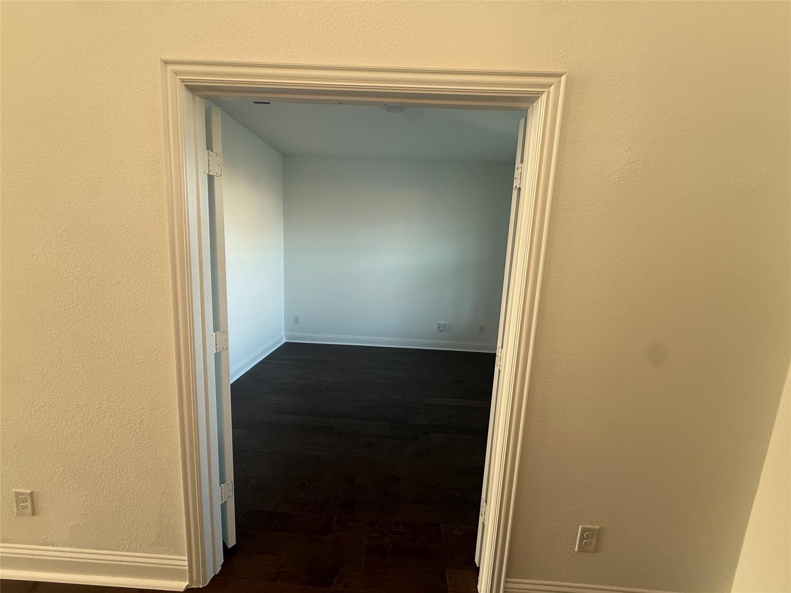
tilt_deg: -8.9
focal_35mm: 14
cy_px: 296
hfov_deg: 102.1
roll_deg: -3.9
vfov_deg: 85.7
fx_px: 320
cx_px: 396
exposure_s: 1/60
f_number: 2.2
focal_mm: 2.22
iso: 200
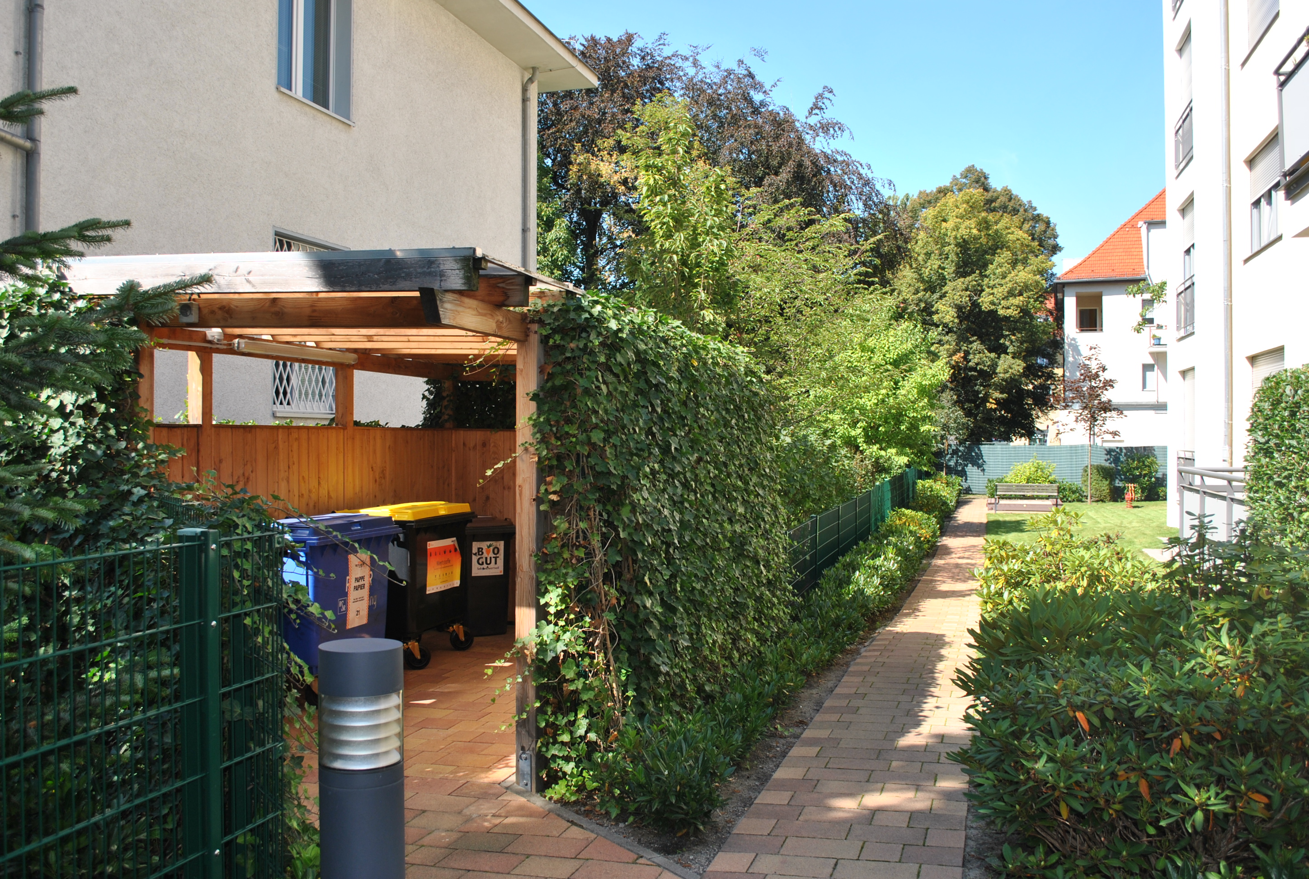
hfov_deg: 57.1
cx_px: 654
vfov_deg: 40.1
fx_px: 1202
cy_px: 440
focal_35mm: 33
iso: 100
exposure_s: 1/200
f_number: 5.6
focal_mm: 22
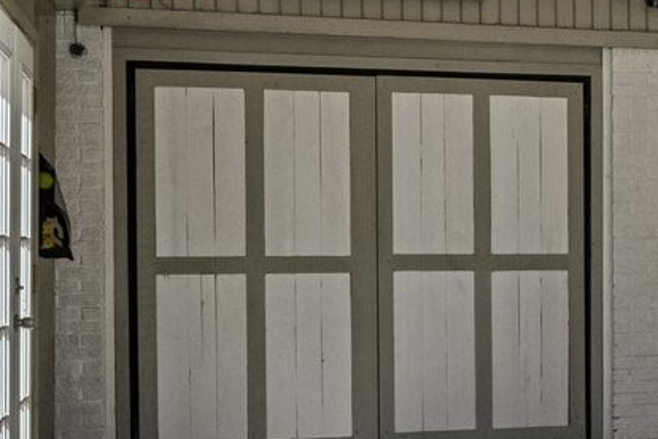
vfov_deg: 14.6
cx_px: 973
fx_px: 1718
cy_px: 231
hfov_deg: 19.1
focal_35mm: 94
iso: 400
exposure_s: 1/640
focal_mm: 19
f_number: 8
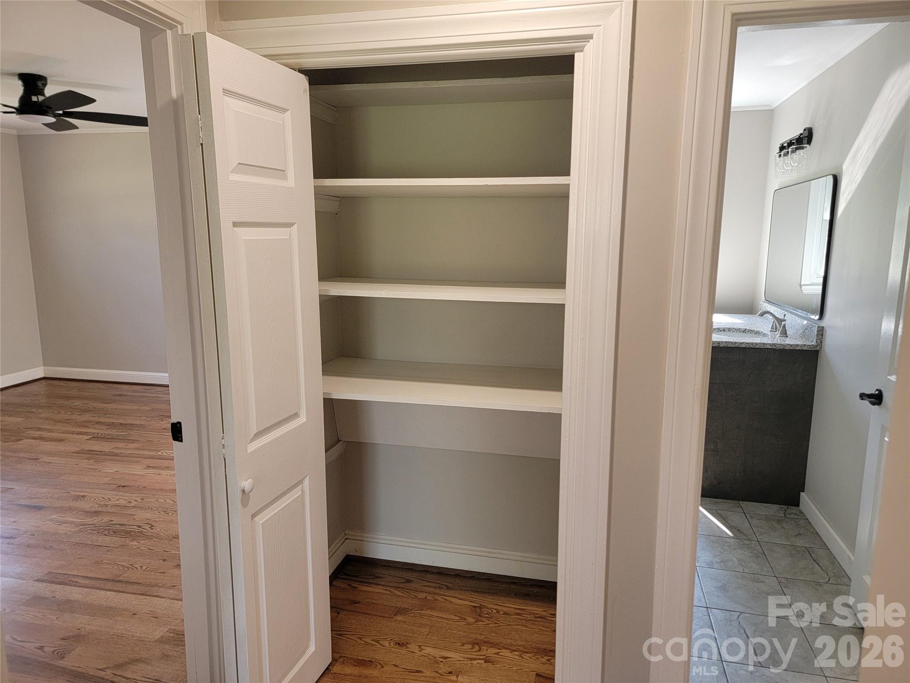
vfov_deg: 56.8
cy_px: 342
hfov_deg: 71.6
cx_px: 455
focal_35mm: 24
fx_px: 631
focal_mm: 6.7
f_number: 1.8
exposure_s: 1/120
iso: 250
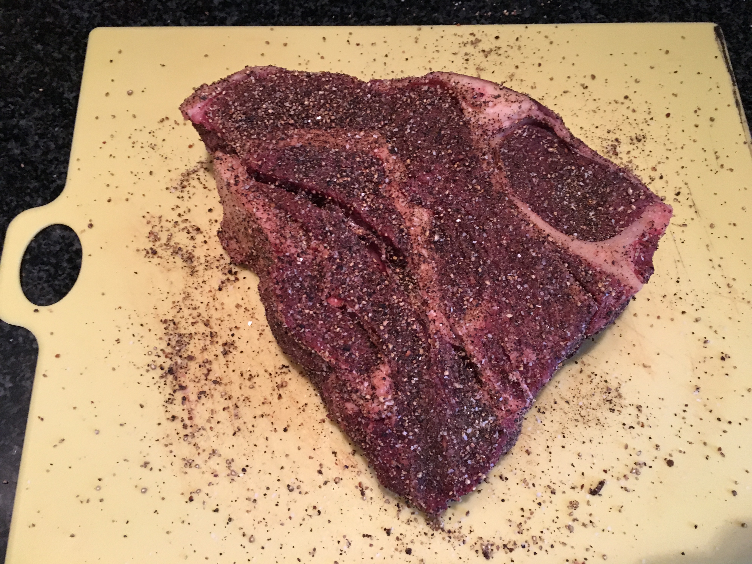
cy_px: 282
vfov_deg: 48.2
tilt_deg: -69.8
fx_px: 630
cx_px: 376
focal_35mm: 29
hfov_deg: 61.7
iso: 200
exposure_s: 1/20
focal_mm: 4.15
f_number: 2.2
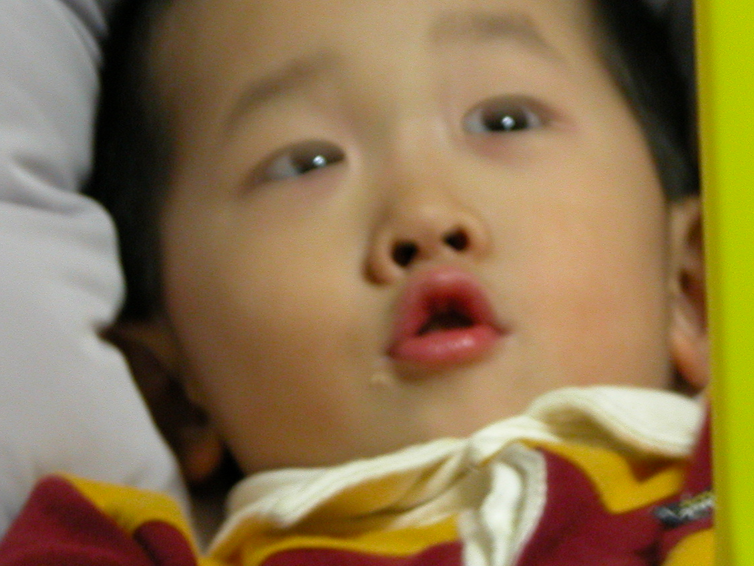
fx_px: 7211
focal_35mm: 331
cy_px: 236
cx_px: 423
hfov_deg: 6.0
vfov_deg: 4.5
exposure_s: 1/4.1
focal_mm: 37.7
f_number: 3.9
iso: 267
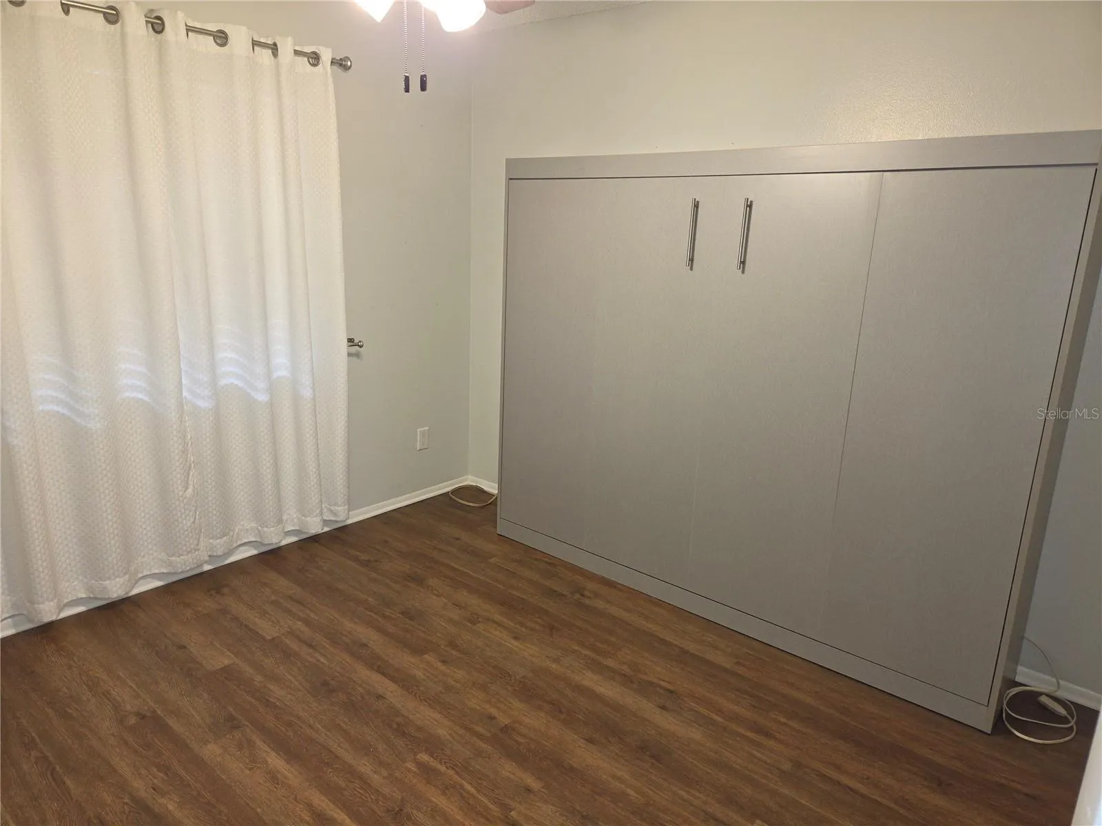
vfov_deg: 58.9
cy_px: 413
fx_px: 732
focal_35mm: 23
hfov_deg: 73.9
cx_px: 551
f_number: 1.8
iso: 100
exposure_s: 1/30
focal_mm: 5.4
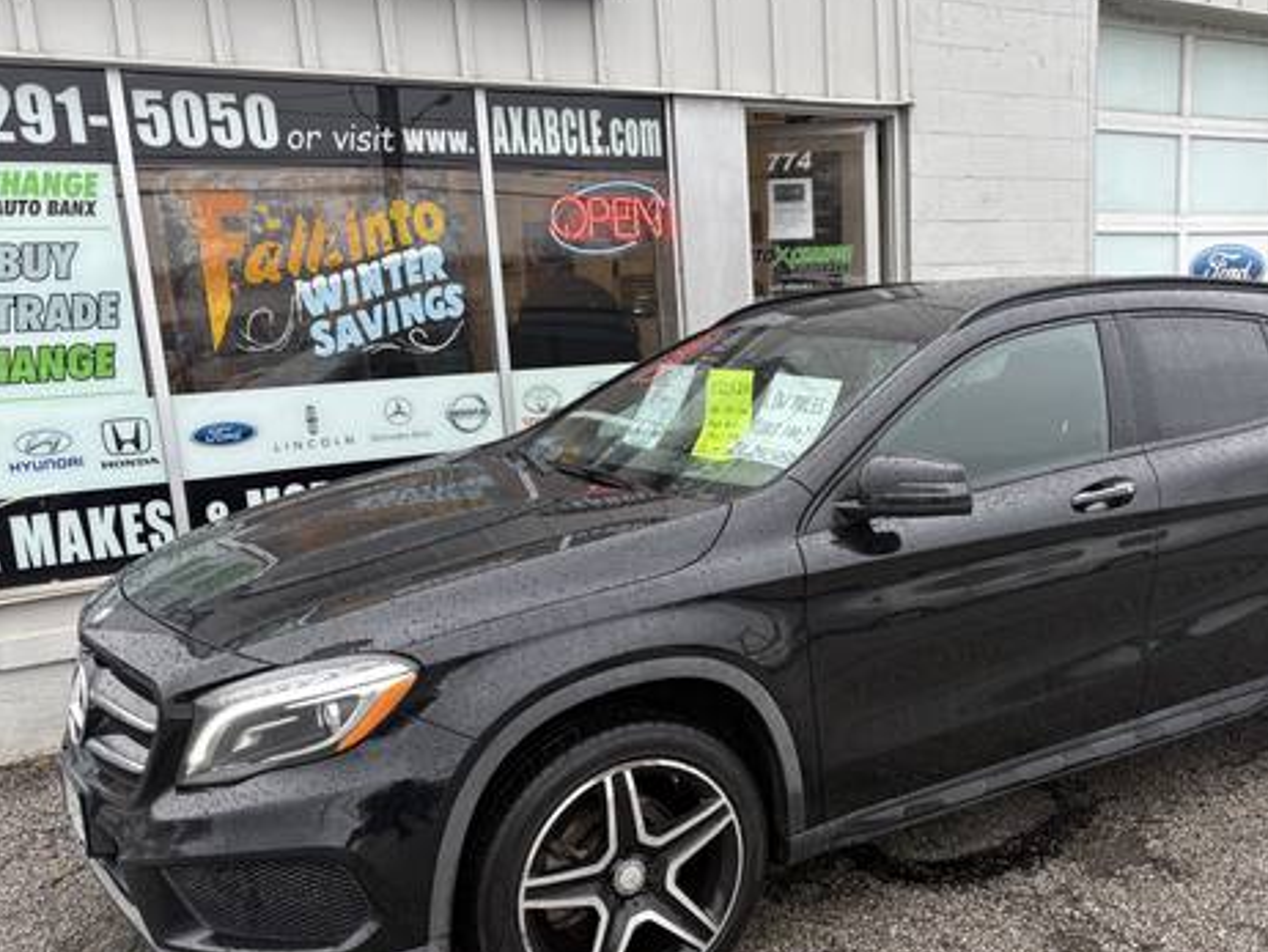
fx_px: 1319
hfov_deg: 50.9
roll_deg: +1.4
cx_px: 785
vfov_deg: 39.4
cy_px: 595
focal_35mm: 36
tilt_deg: -12.5
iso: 50
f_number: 1.6
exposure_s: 1/121
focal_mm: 5.96
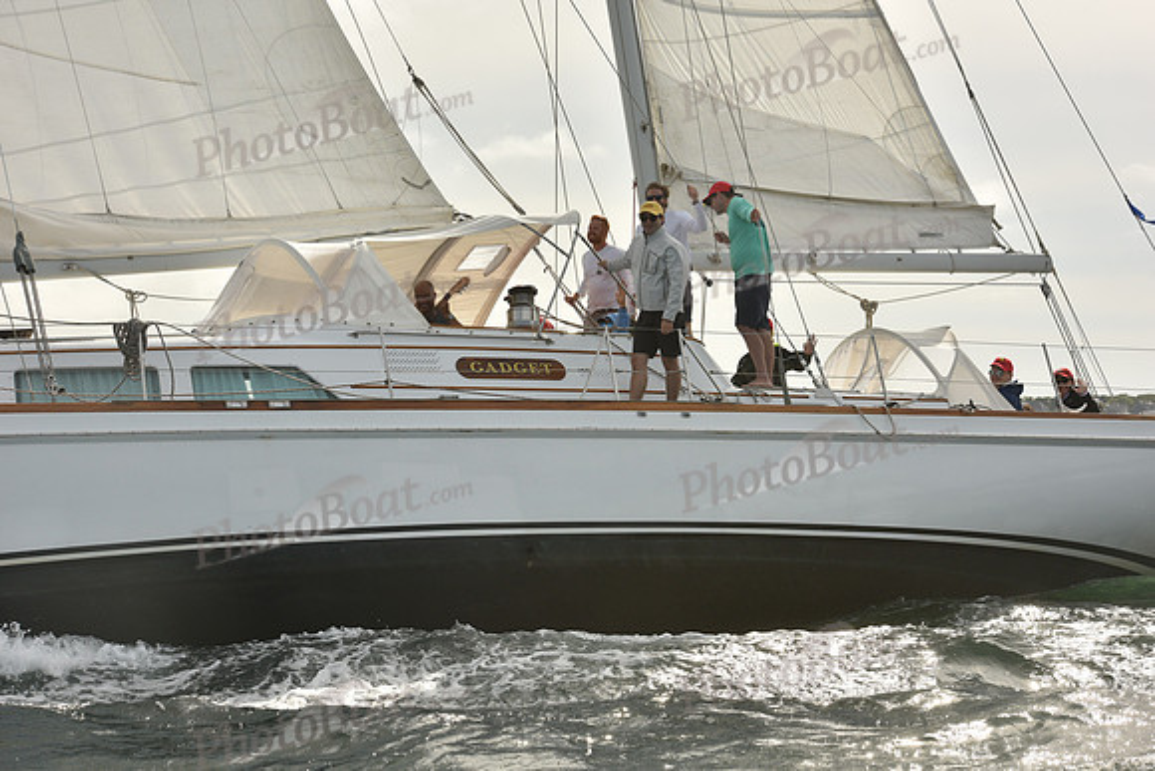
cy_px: 386
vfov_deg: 14.9
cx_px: 578
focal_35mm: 92
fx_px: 2952
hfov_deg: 22.1
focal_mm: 92
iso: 320
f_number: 9
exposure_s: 1/1250
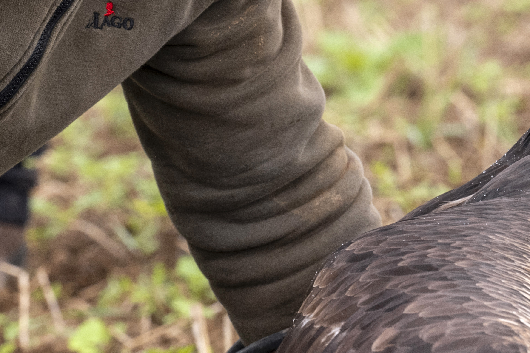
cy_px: 245
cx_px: 654
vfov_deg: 3.7
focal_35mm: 376
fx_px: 5535
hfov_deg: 5.5
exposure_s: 1/500
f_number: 5
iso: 720
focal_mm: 105
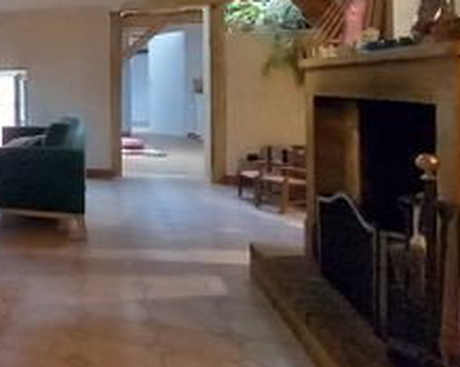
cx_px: -141
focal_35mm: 35
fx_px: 476
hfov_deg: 35.1
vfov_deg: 41.0
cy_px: 95
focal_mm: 1.13
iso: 400
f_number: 2.2
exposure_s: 1/14
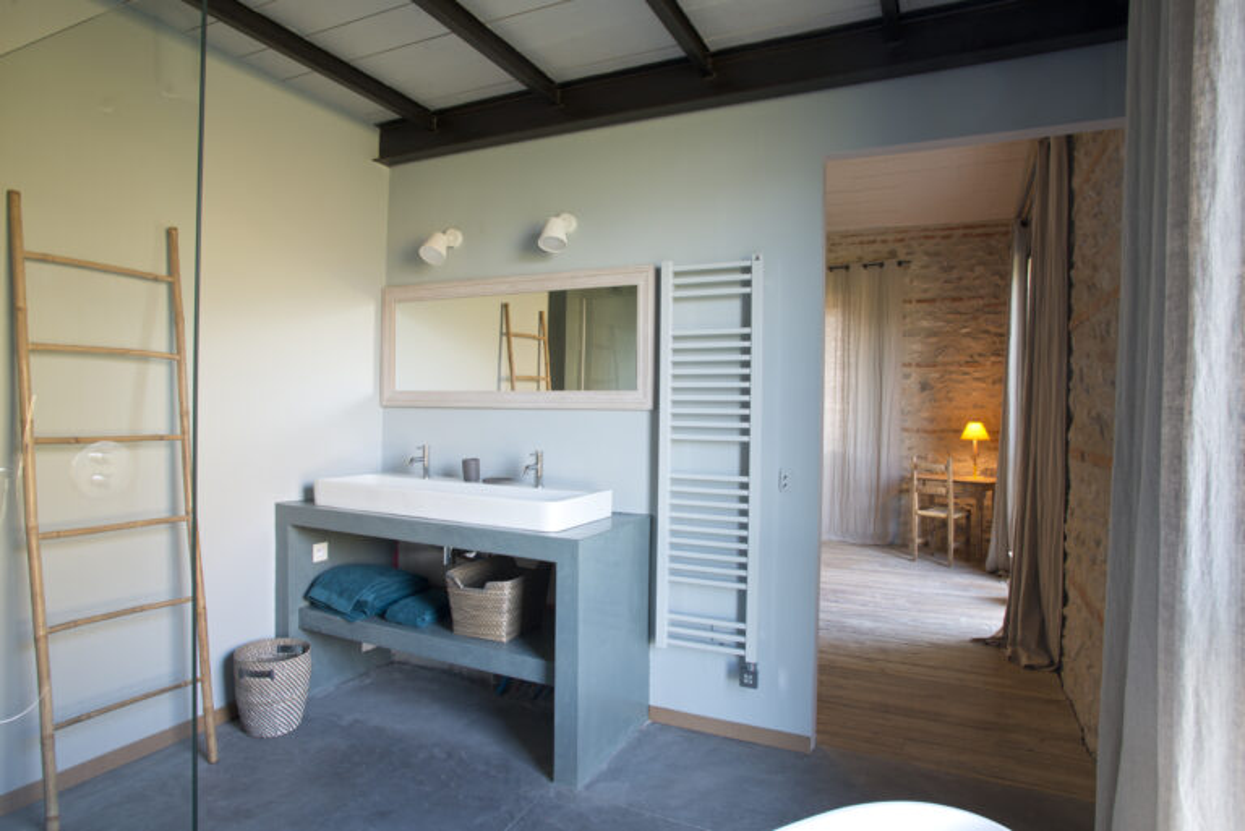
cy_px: 416
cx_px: 622
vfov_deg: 62.0
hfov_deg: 83.9
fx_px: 692
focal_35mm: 20
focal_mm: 20
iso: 200
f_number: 10
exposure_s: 1/2.5
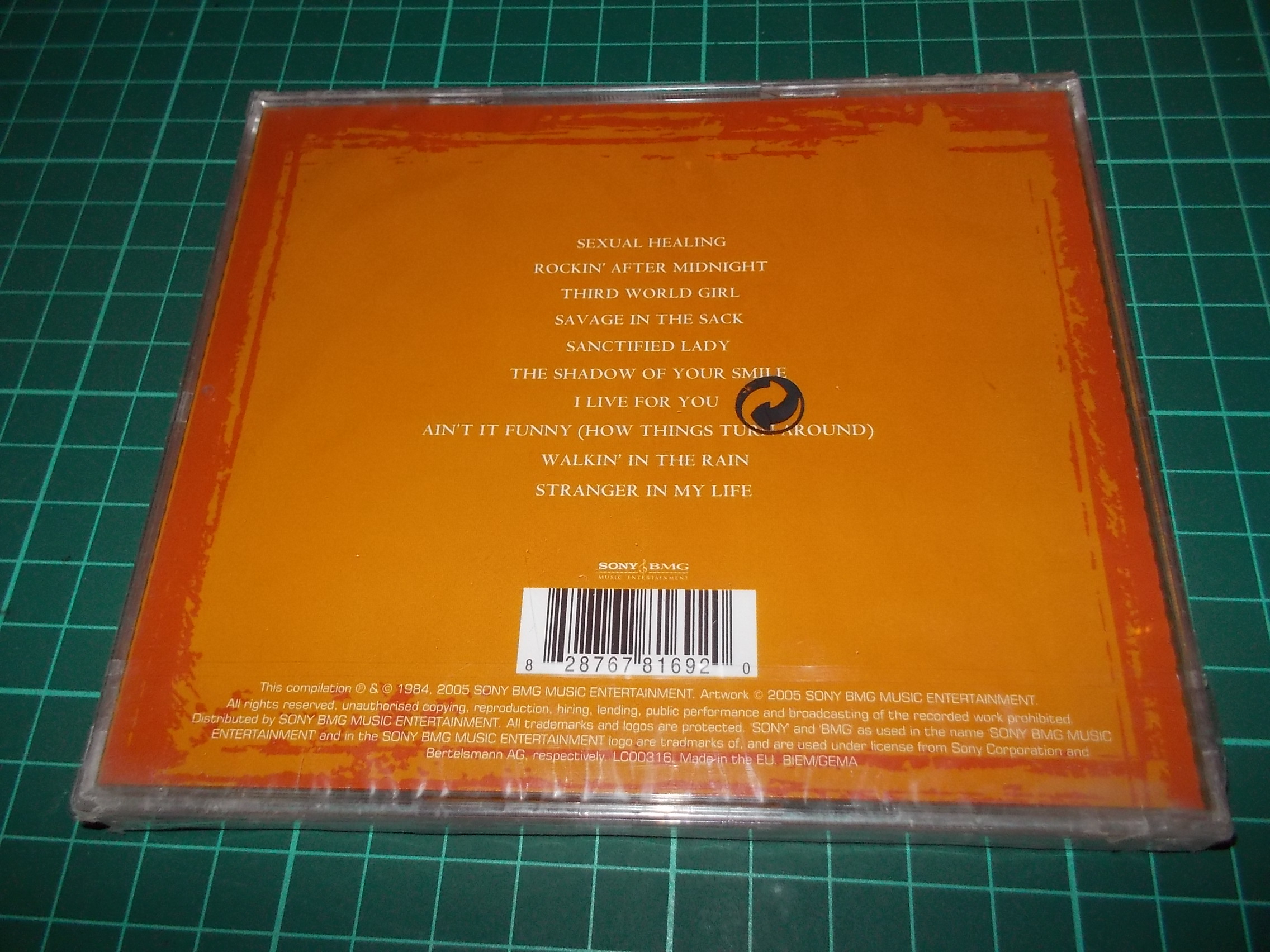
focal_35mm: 29
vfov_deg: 48.2
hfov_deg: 61.7
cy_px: 476
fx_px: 1064
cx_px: 635
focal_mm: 4.1
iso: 200
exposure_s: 1/30
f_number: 3.3
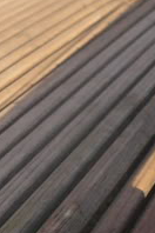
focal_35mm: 151
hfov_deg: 8.3
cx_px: 371
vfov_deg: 13.6
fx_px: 975
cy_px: 120
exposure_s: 1/200
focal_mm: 6
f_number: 5
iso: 100
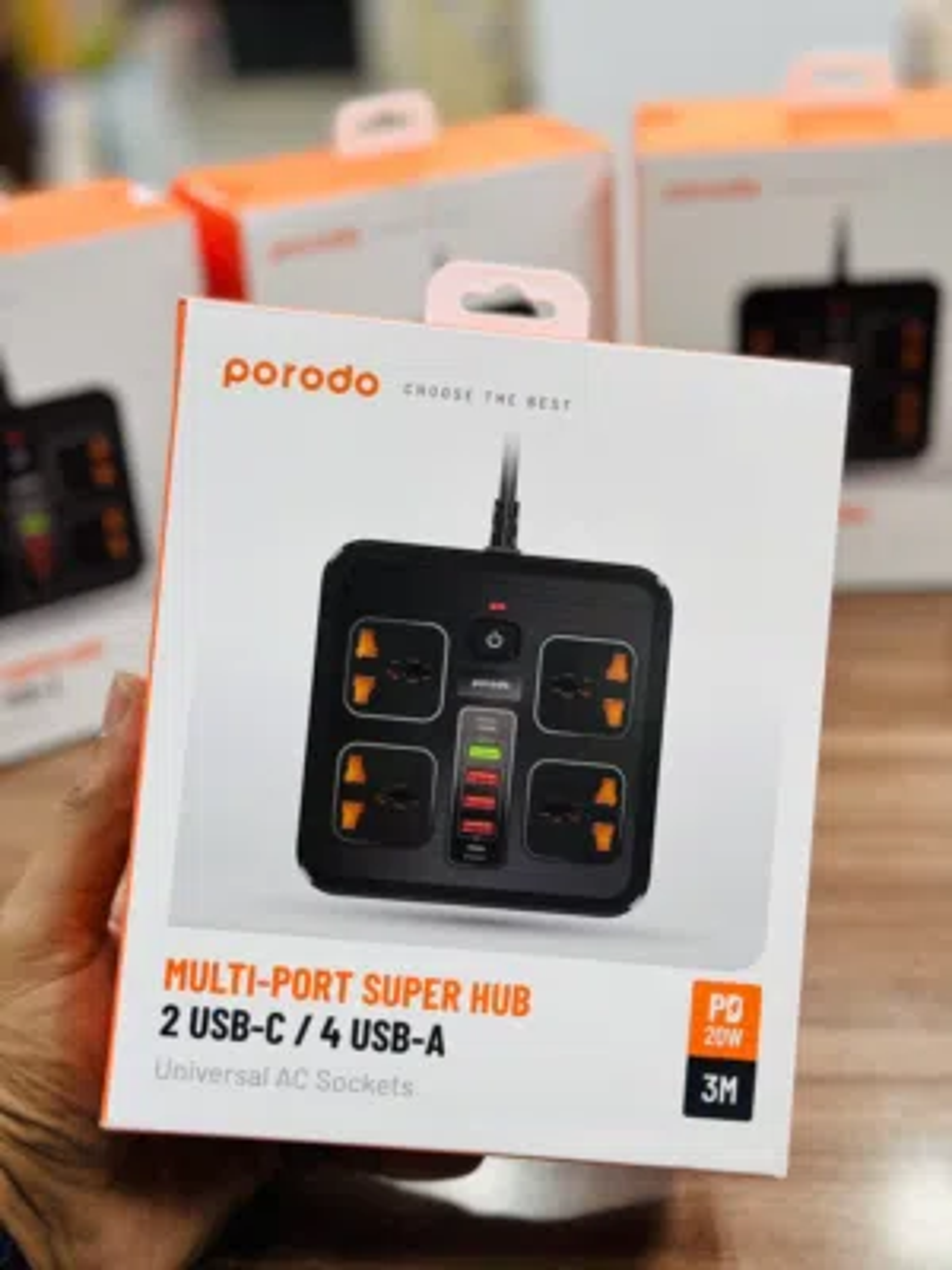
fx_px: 1760
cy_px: 635
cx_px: 476
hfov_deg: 30.3
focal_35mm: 48
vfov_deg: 39.7
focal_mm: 6.76
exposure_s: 1/100
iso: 80
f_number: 1.78
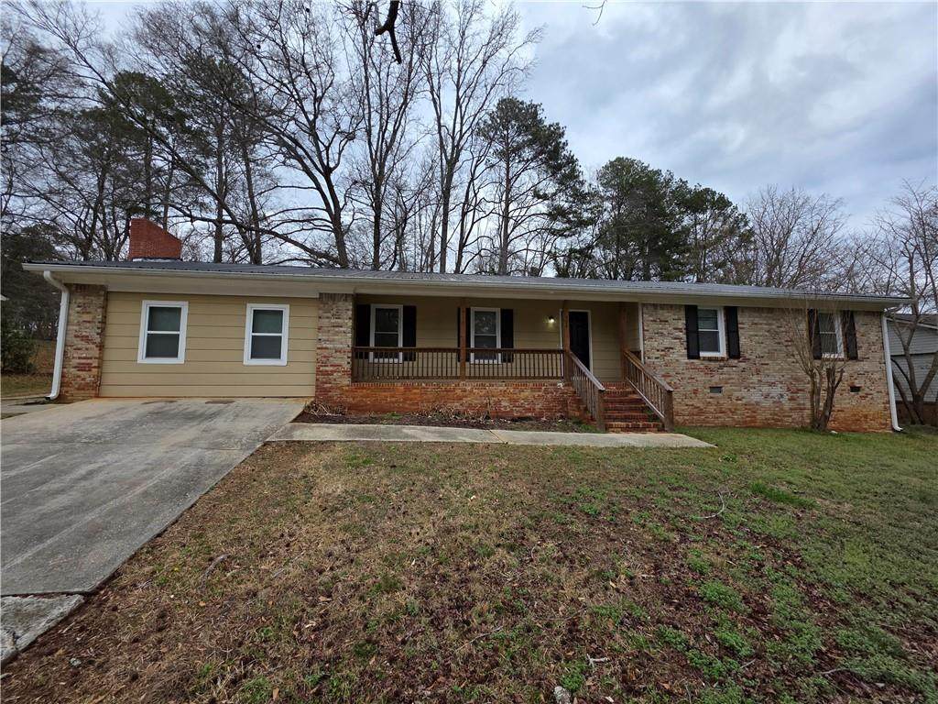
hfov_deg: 106.2
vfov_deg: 89.9
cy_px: 352
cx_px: 469
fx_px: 352
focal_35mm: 13
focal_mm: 2.2
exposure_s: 1/566
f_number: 1.9
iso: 40
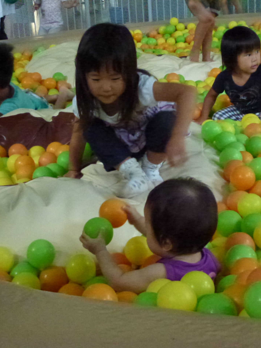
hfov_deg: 22.2
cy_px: 174
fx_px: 664
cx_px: 101
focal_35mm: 66
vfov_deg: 29.4
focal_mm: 8.7
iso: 1600
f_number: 4.1
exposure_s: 1/100
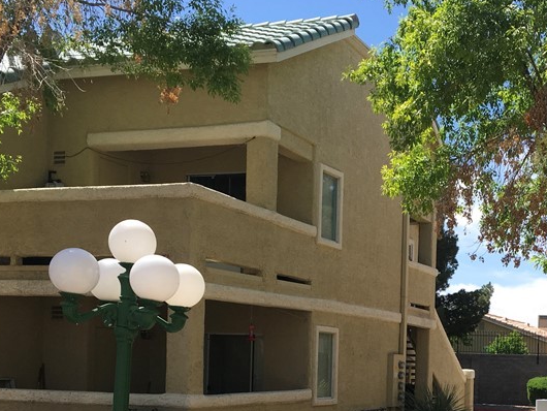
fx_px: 885
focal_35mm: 56
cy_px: 366
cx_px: 447
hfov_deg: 33.2
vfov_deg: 25.4
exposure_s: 1/1115
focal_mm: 4.15
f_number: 2.2
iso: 25
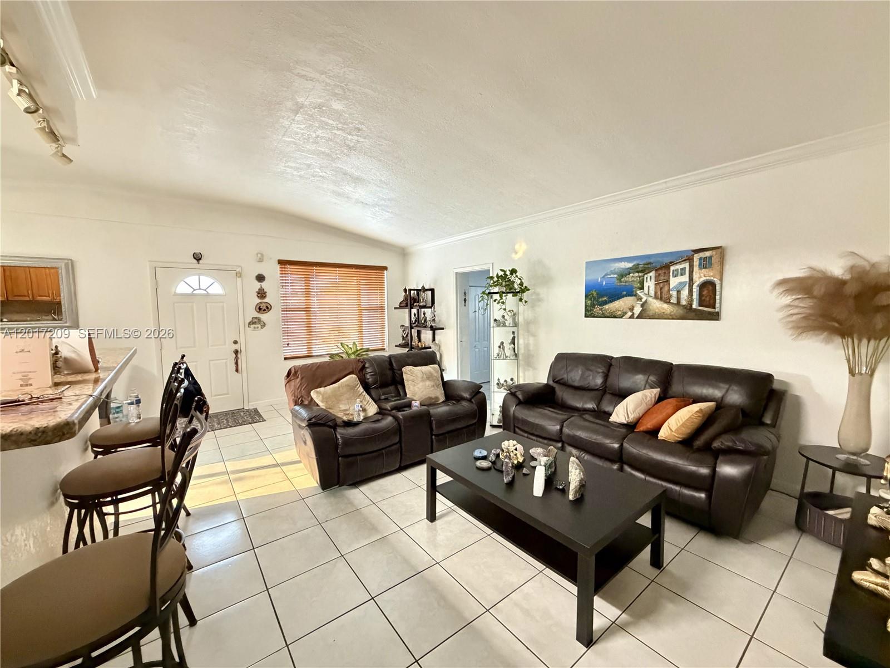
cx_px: 445
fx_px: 360
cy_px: 334
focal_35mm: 14
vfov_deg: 85.7
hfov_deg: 102.1
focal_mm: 2.22
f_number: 2.2
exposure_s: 1/30
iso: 1250
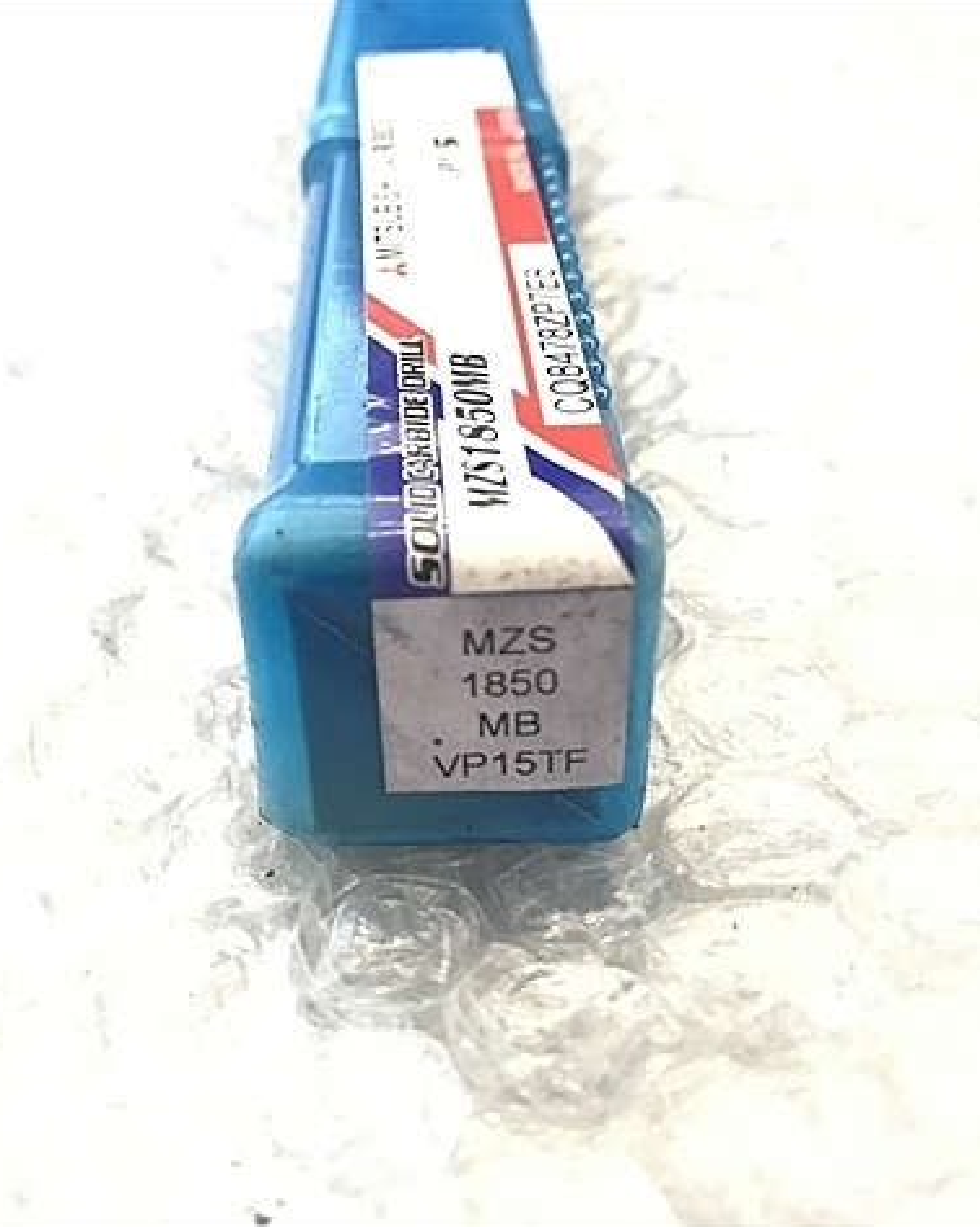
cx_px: 376
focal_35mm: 37
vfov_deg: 49.1
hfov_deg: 39.9
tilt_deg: -36.9
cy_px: 617
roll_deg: +3.3
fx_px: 1342
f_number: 1.8
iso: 40
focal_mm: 3.99
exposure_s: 1/30
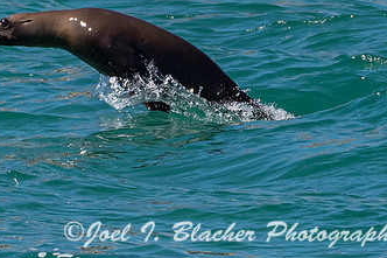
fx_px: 14086
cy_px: 47
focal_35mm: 1311
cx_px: 83
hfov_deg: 1.6
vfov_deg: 1.0
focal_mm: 500
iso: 400
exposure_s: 1/1600
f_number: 7.1
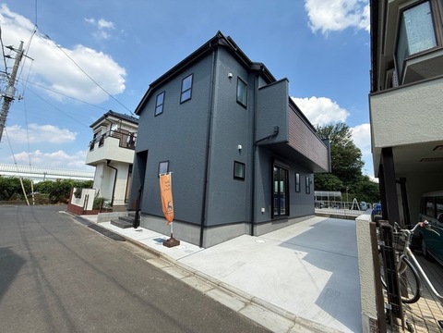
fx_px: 179
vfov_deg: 85.7
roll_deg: -4.0
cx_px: 222
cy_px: 166
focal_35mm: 14
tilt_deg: +10.5
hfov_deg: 102.1
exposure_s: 1/955
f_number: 2.2
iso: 64
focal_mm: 2.22
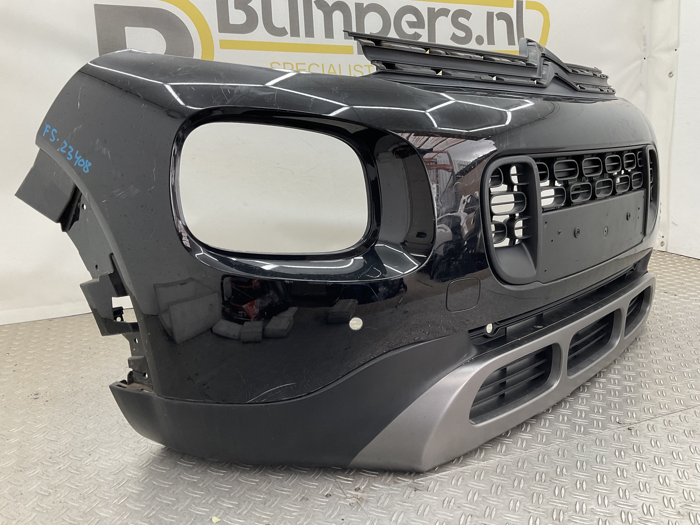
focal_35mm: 29
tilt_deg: -14.2
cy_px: 262
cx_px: 350
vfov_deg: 48.2
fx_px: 586
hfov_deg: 61.7
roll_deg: -0.6
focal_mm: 3
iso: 50
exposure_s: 1/100
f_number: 1.8
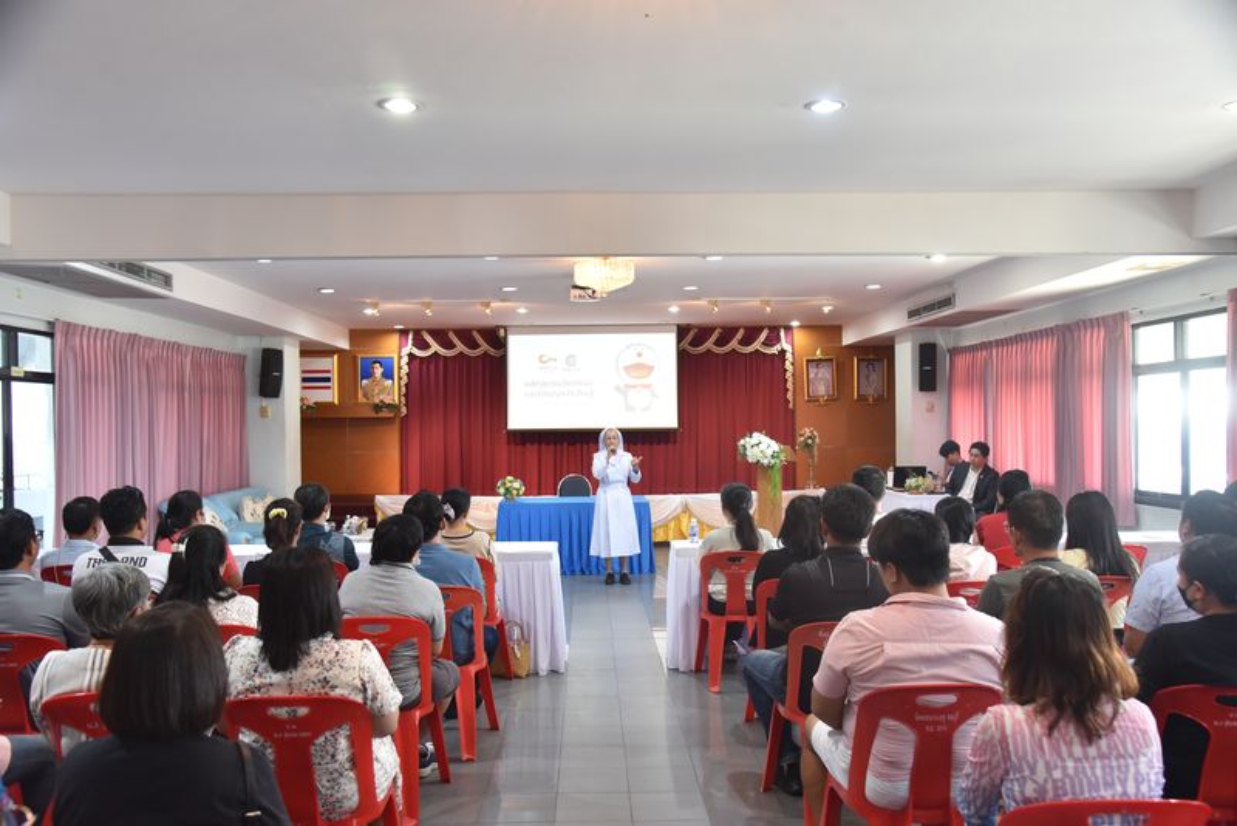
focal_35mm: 30
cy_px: 413
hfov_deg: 61.9
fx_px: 1031
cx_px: 618
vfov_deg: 43.6
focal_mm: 30
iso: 1600
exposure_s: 1/50
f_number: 4
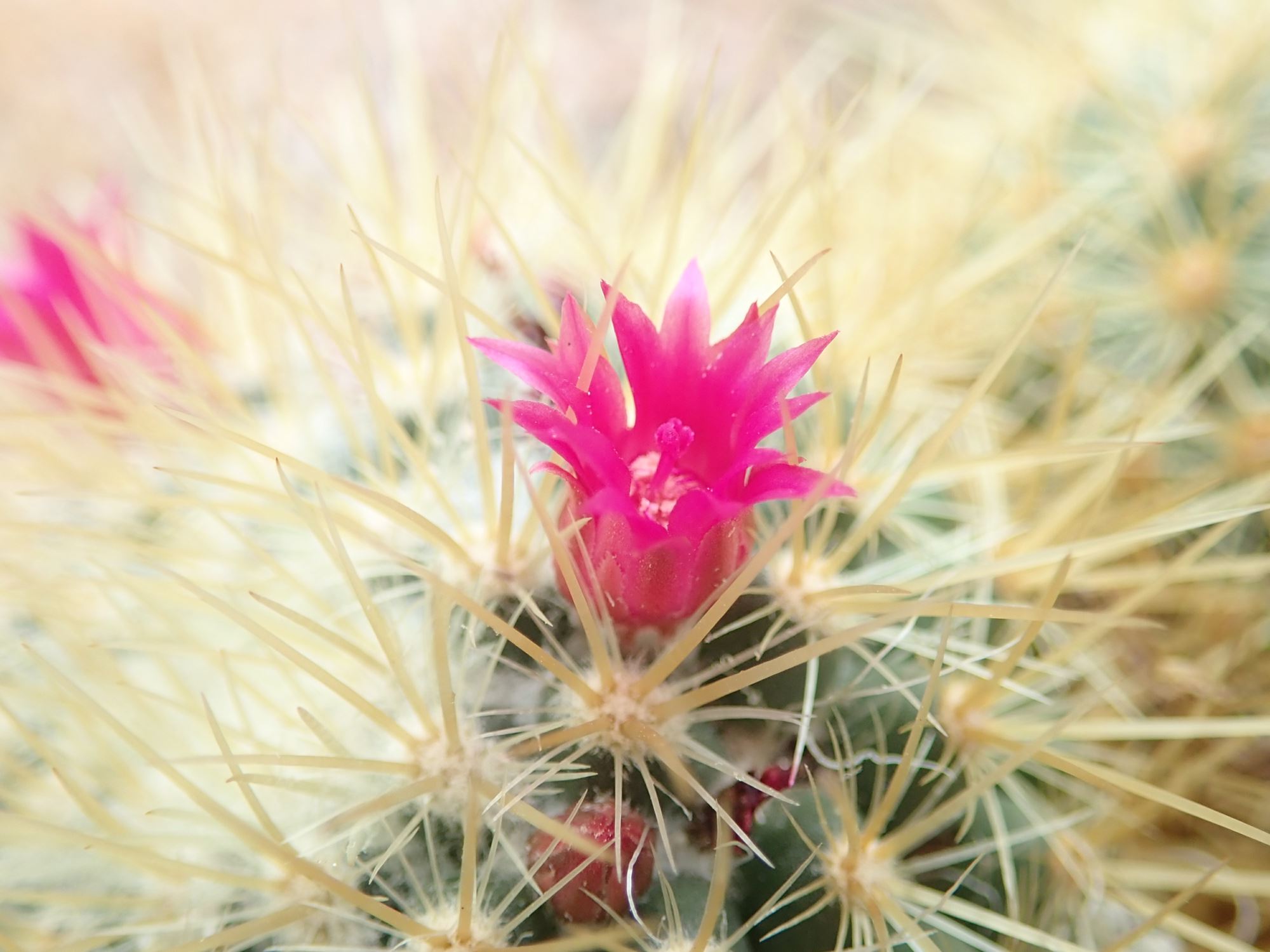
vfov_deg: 36.0
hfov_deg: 46.8
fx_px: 1468
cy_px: 476
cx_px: 635
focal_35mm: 40
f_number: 2.8
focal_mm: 7.34
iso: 200
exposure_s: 1/160
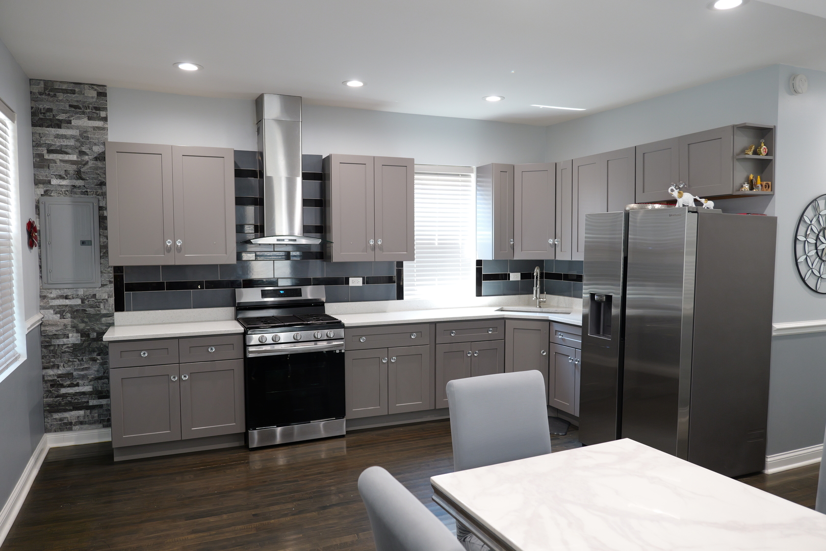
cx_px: 413
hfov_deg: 71.5
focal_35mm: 25
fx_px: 574
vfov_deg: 51.3
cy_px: 276
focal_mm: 25
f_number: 4
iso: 1250
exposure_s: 1/50
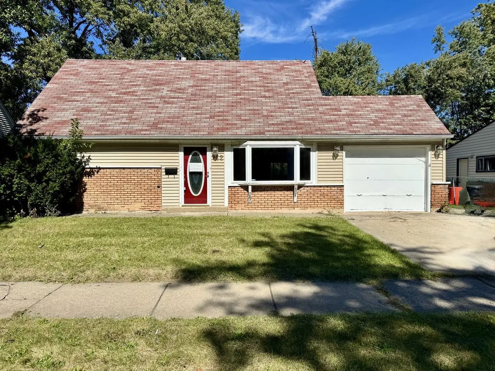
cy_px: 186
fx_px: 343
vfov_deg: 56.8
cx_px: 248
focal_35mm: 24
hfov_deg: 71.6
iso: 80
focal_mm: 6.76
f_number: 1.78
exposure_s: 1/5814
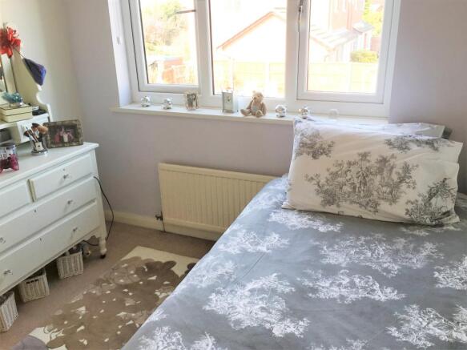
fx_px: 391
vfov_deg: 48.2
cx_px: 234
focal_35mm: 29
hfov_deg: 61.7
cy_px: 175
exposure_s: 1/100
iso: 25
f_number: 2.2
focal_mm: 4.15
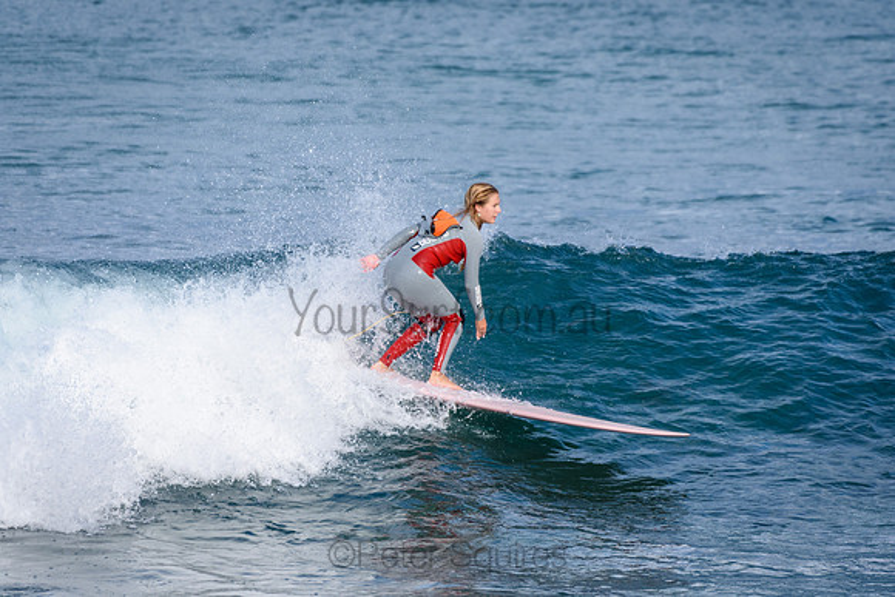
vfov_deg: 2.0
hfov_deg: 3.1
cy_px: 298
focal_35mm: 675
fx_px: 16784
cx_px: 448
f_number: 5.6
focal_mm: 450
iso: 500
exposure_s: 1/2000
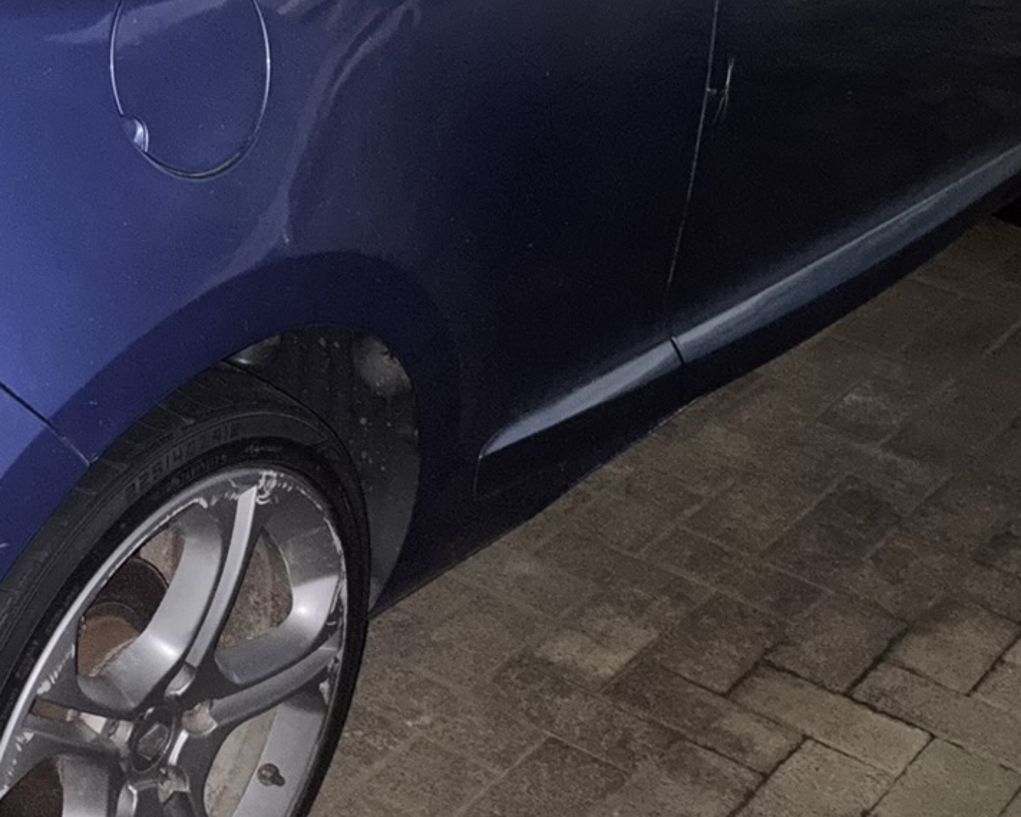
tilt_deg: -23.8
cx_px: 29
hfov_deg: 25.0
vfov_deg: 20.9
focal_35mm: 73
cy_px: 261
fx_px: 2206
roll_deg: -1.4
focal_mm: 5.96
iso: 400
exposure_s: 1/4
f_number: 1.6
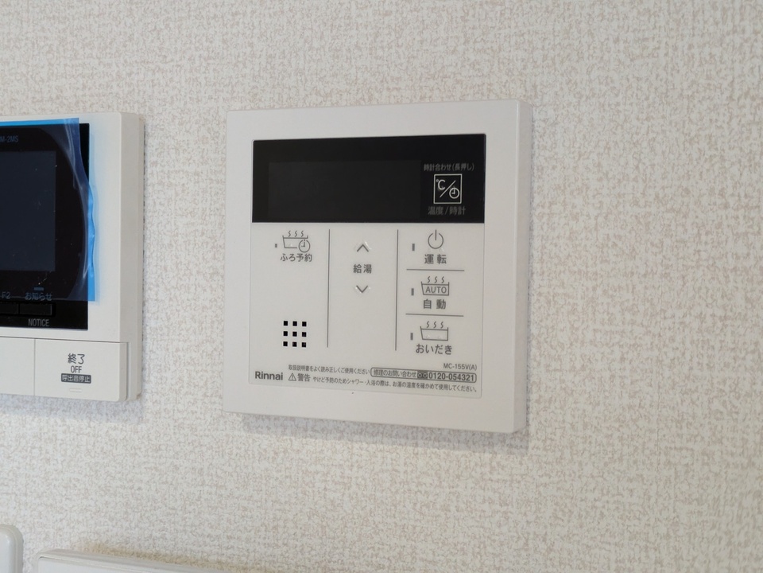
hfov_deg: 37.5
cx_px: 382
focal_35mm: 51
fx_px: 1124
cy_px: 286
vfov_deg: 28.6
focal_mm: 5.43
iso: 386
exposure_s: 1/120
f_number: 1.89
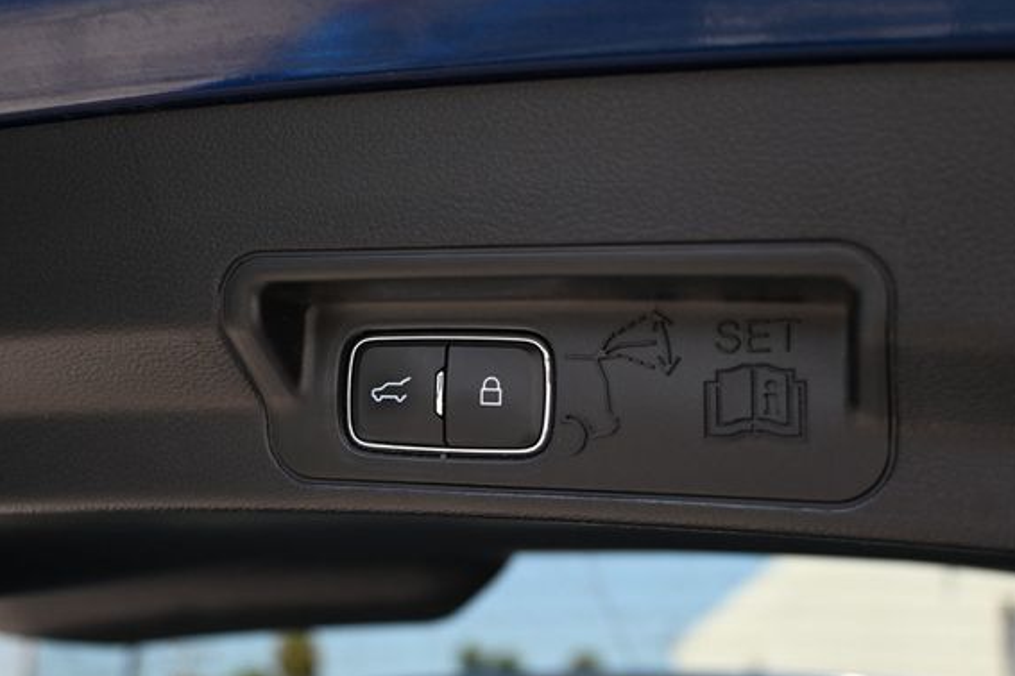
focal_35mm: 44
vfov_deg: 30.5
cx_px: 541
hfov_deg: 44.5
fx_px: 1240
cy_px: 347
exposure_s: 1/250
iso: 400
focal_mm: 26
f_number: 4.5
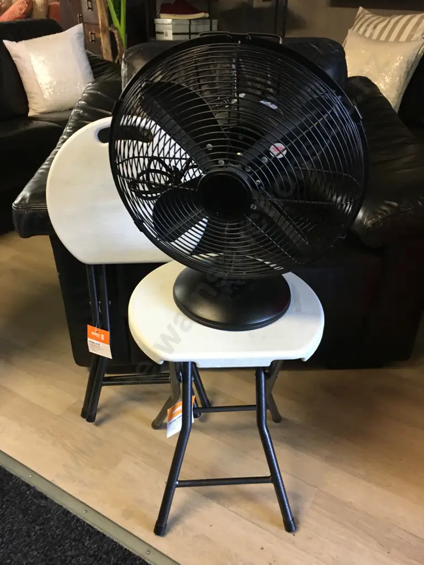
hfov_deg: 48.2
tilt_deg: -28.3
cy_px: 282
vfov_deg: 61.7
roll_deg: +0.5
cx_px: 212
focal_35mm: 29
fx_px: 474
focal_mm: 4.15
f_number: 2.2
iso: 100
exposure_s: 1/10
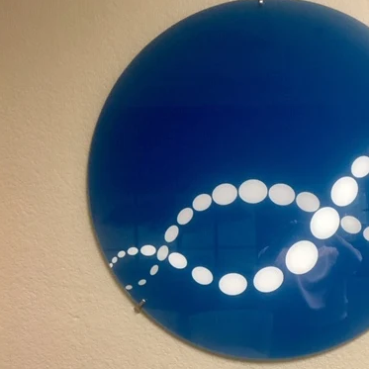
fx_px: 531
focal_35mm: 44
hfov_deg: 37.1
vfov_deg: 38.3
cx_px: 290
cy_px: 212
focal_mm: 4.15
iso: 200
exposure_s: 1/17
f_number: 2.2
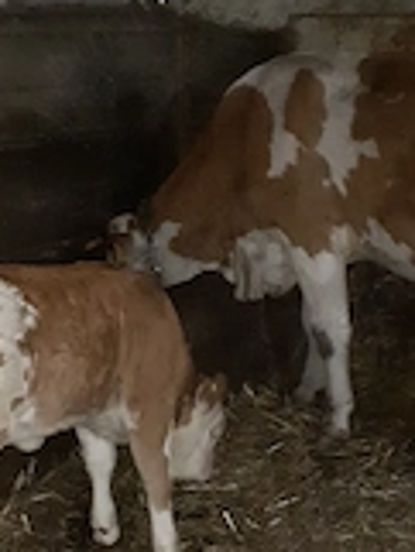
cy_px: 312
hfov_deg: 22.0
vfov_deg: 28.9
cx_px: 220
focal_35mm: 67
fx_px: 1070
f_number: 1.9
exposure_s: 1/17
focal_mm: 3.6
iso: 1000
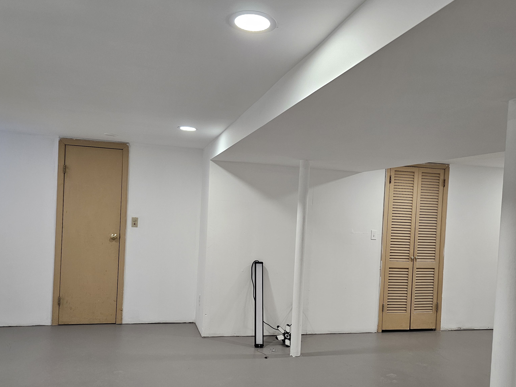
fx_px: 447
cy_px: 221
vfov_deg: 46.7
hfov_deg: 60.0
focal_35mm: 30
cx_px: 265
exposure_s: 1/120
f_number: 1.7
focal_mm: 6.3
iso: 160
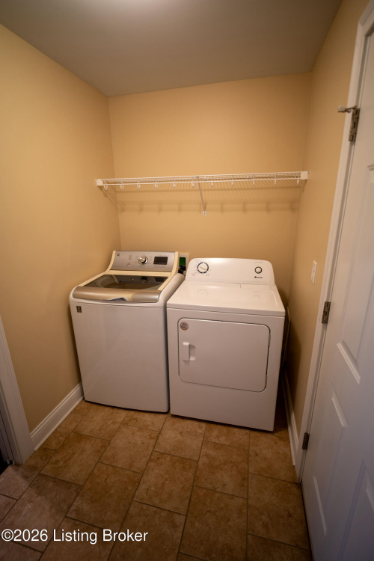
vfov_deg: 96.7
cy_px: 280
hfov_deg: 73.7
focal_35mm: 16
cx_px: 187
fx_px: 249
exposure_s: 1/20
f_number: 1.8
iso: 100
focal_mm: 16
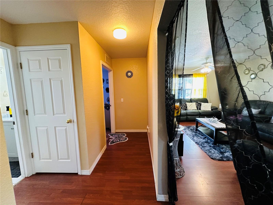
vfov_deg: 85.7
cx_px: 136
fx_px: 110
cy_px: 102
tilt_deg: -6.0
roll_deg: +0.8
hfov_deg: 102.1
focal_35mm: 14
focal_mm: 2.22
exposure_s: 1/60
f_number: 2.2
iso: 400
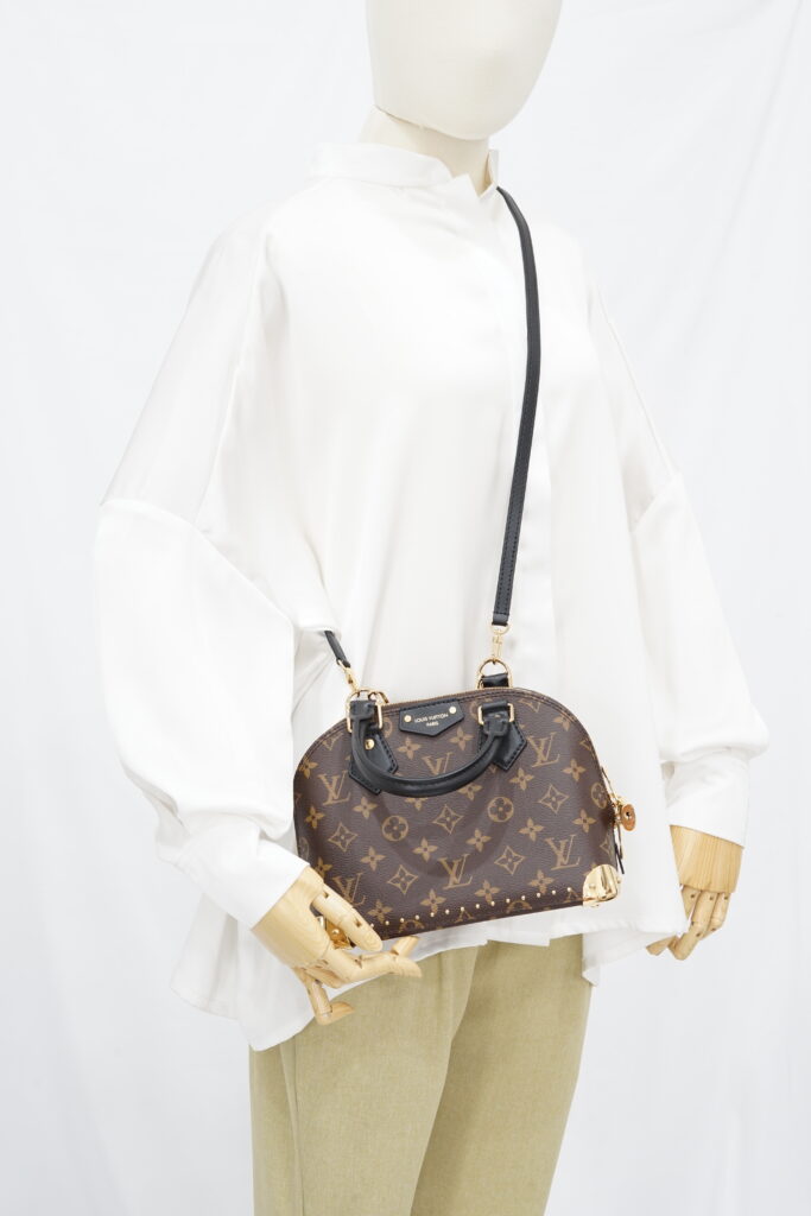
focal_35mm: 50
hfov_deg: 27.0
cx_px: 406
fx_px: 1689
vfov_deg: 39.6
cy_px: 608
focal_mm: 50
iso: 640
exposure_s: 1/1.6
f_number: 10
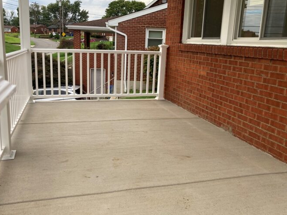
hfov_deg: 53.9
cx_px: 136
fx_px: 282
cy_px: 113
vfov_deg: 41.8
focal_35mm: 34
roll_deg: -2.2
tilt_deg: -13.0
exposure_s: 1/287
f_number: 1.8
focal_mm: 3.99
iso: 20
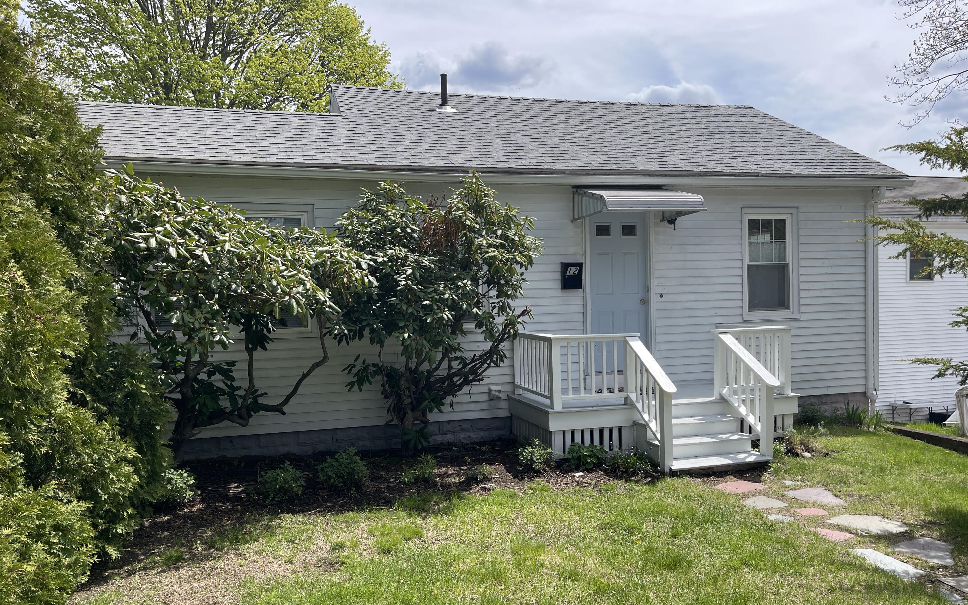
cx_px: 489
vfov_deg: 46.0
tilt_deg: -4.0
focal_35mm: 27
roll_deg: +2.3
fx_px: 712
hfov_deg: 68.4
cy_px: 324
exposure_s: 1/2336
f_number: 1.6
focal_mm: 5.1
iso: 32
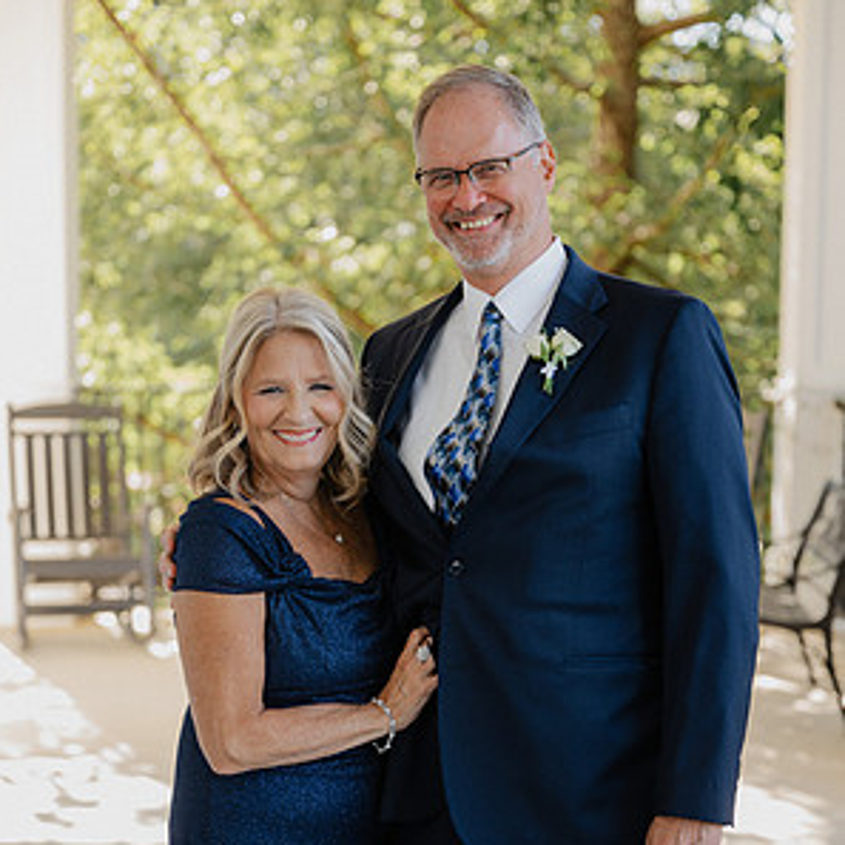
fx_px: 2486
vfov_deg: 19.2
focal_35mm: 90
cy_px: 563
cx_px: 421
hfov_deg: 19.3
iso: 200
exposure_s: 1/160
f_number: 2.8
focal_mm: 70
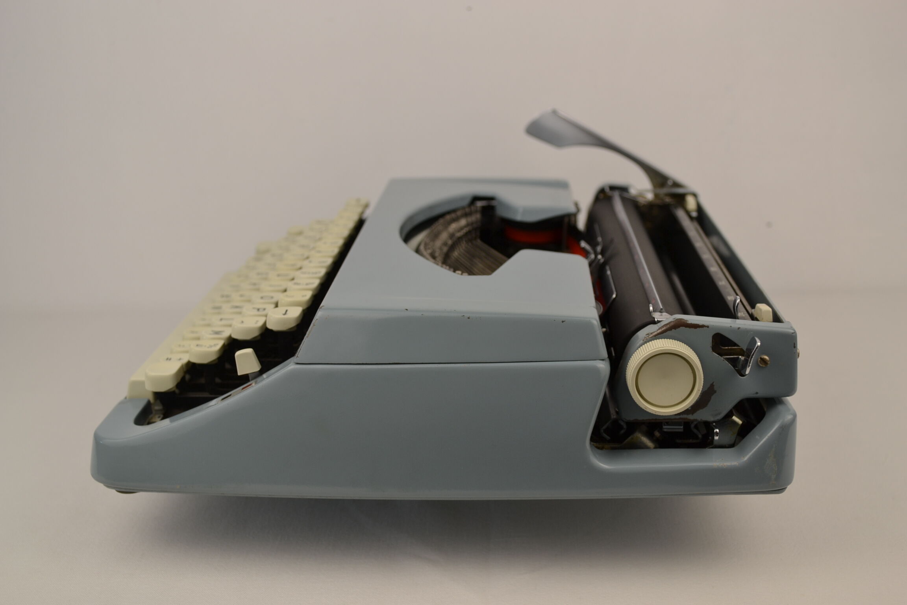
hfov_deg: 41.1
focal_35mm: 48
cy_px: 302
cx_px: 454
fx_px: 1209
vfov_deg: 28.1
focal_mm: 32
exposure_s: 1/125
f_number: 5.6
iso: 140
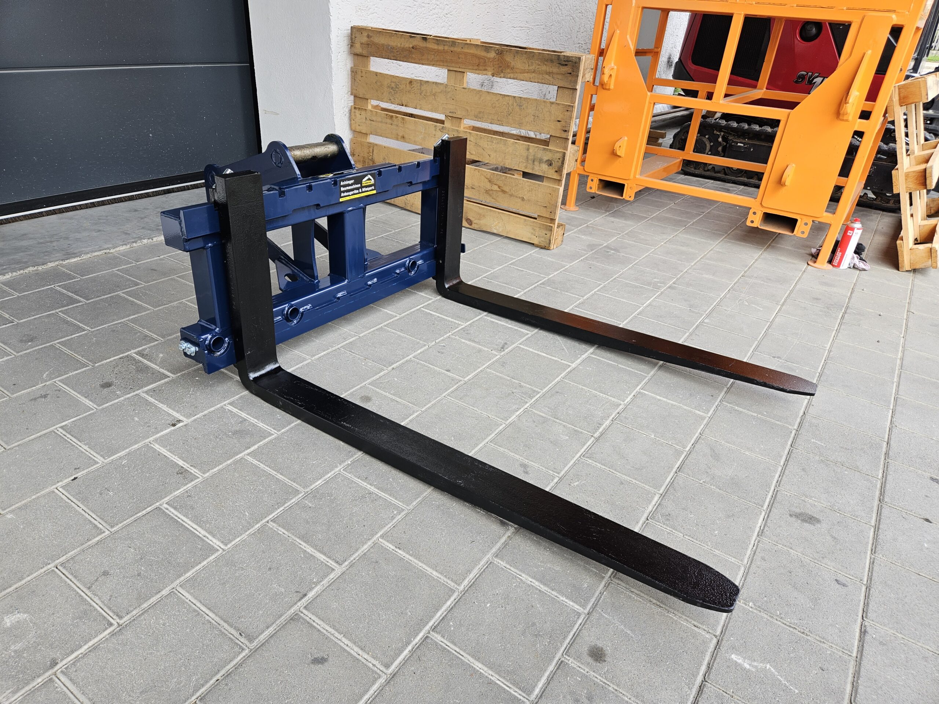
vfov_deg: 58.9
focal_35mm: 23
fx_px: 624
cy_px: 352
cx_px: 470
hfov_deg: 73.9
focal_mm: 5.4
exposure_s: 1/131
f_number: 1.8
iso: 25
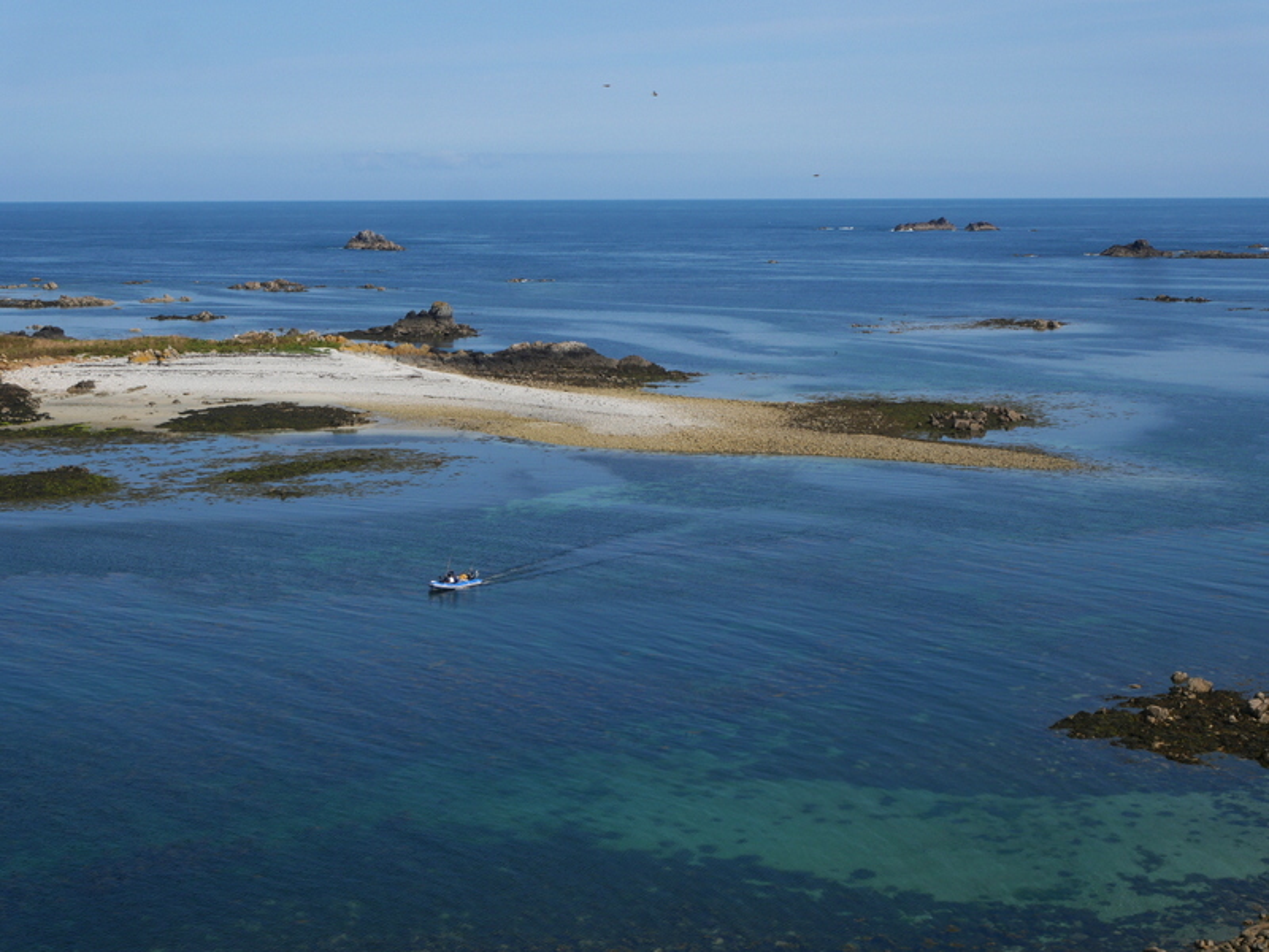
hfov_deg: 30.3
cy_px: 476
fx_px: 2346
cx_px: 634
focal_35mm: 64
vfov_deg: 22.9
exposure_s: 1/500
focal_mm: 32
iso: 200
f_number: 10
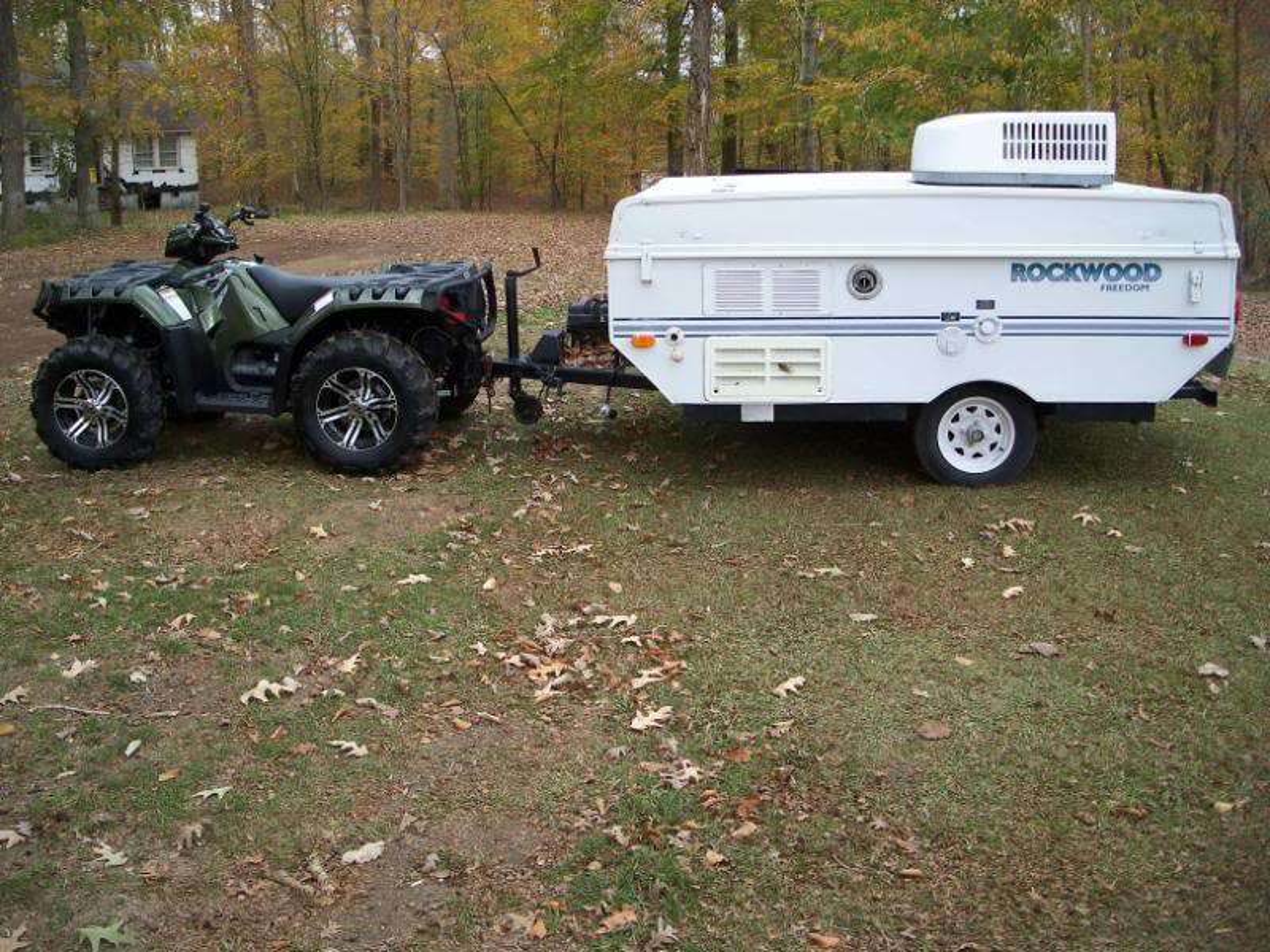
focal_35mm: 37
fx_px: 1357
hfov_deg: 50.1
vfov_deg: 38.7
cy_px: 476
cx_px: 635
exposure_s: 1/125
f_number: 2.8
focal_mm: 7.8
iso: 64
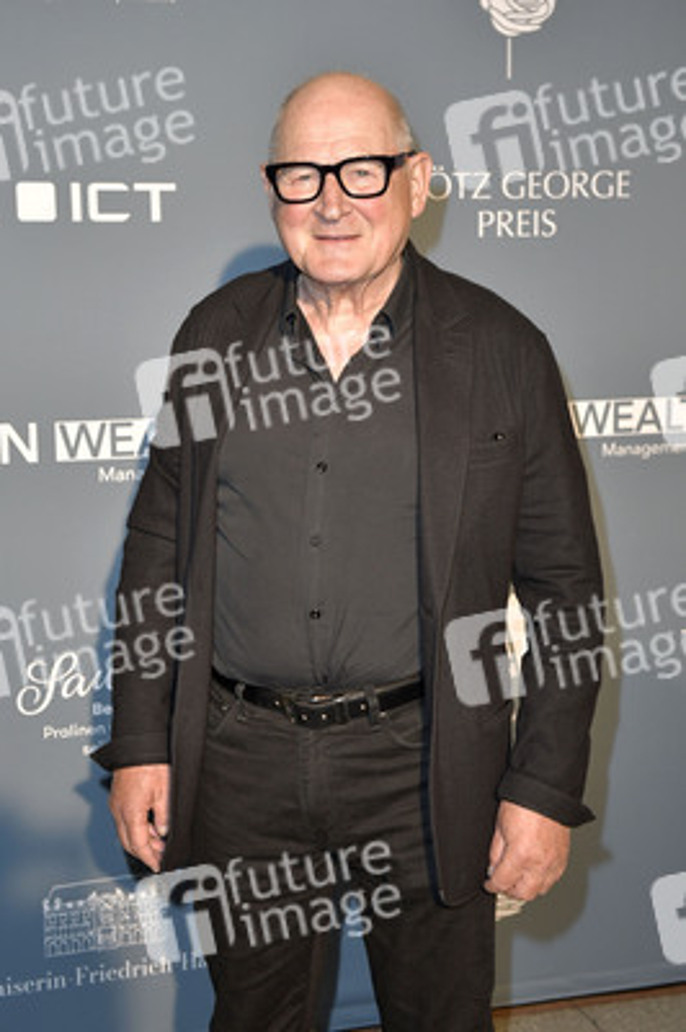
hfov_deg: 28.0
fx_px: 1374
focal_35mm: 48
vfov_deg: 41.1
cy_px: 516
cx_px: 343
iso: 1250
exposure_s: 1/200
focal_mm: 48
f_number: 5.6
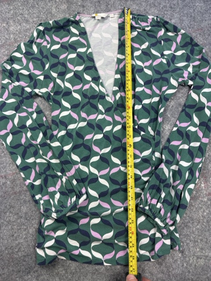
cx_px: 106
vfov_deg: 71.6
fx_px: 195
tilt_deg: -54.3
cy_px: 140
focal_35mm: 24
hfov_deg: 56.8
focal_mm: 6.76
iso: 64
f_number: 1.78
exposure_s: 1/100
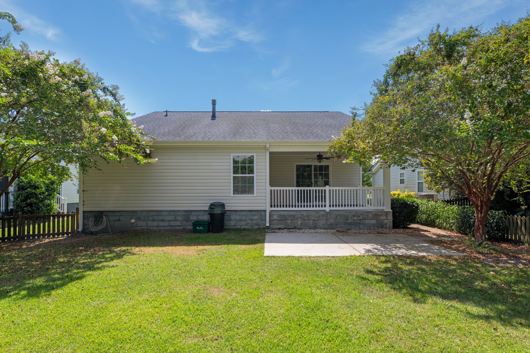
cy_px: 176
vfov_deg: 64.5
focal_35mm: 19
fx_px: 280
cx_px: 265
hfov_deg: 86.9
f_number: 9
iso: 400
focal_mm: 19
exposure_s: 1/320
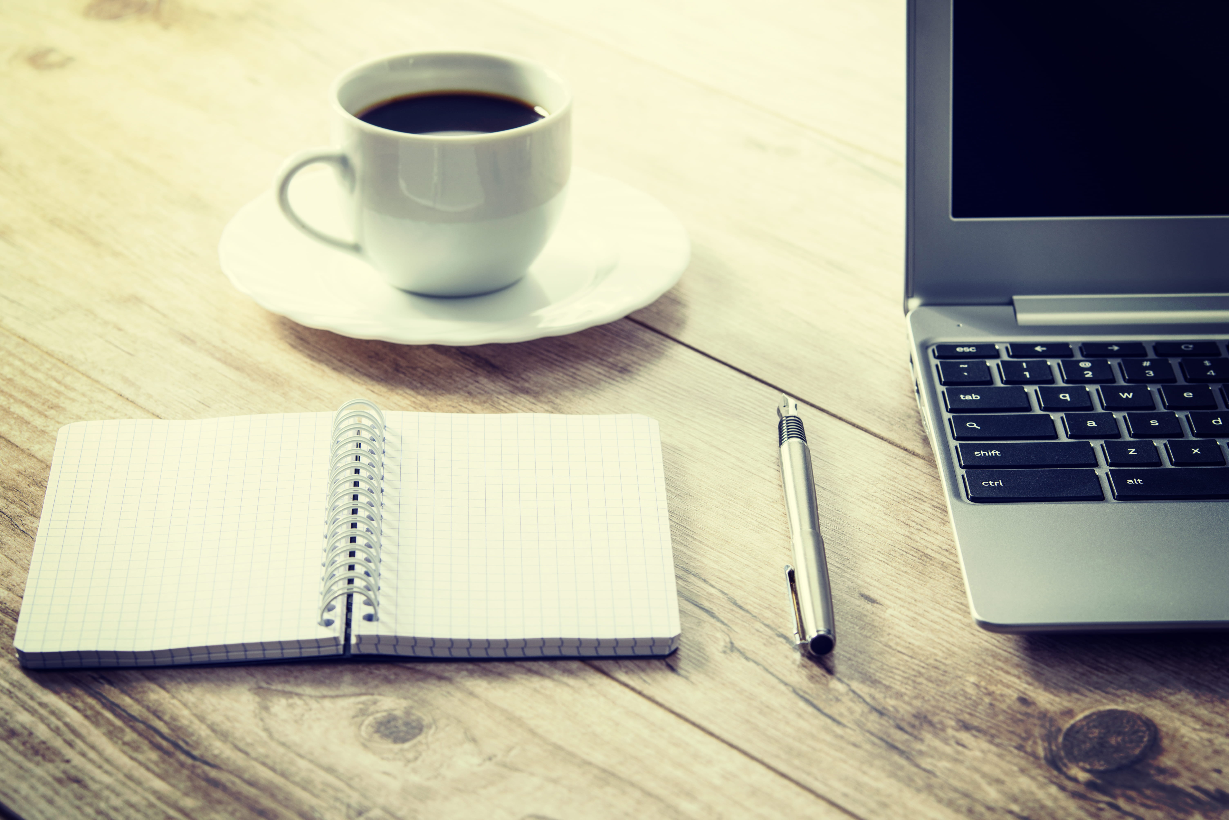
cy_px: 410
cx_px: 614
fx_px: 2732
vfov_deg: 17.1
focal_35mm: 80
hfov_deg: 25.4
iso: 80
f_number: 8
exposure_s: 1/4
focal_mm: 80
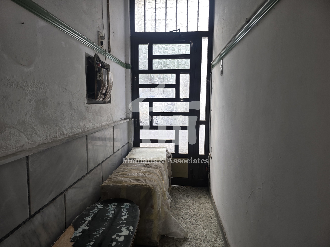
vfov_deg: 58.9
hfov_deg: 73.9
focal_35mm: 23
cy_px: 124
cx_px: 165
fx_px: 219
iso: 80
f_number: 1.7
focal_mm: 6.3
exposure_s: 1/60
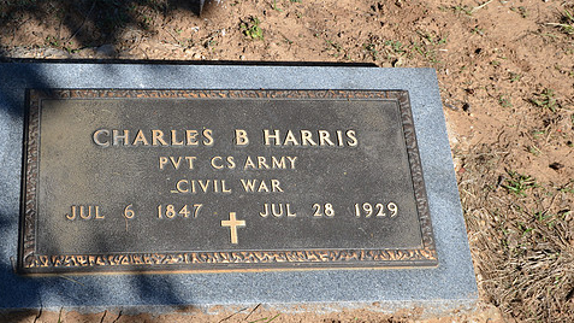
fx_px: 928
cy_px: 172
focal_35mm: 61
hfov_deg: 34.3
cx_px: 231
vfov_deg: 19.7
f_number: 8
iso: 110
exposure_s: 1/250
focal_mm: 32
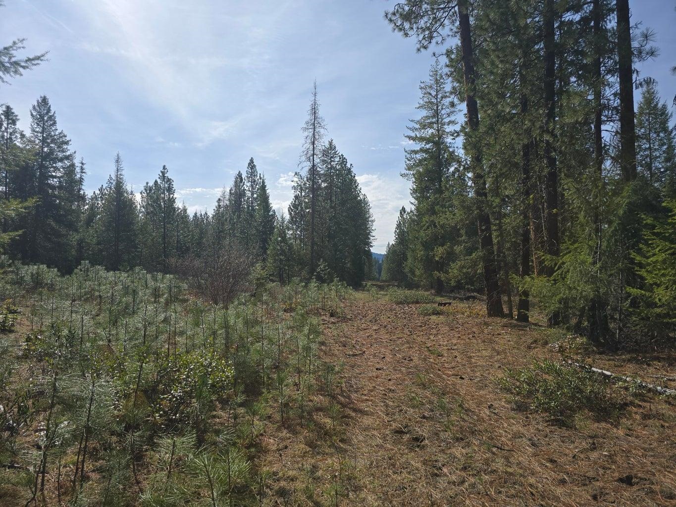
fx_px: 449
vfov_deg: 58.9
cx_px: 338
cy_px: 254
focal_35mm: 23
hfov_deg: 73.9
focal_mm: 6.3
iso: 12
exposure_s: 1/1205
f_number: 1.7
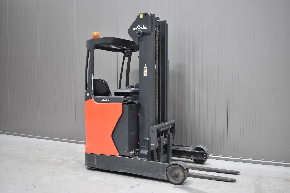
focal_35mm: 36
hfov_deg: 53.1
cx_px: 145
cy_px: 96
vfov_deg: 36.9
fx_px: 290
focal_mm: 24
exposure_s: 1/50
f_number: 4.5
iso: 1600
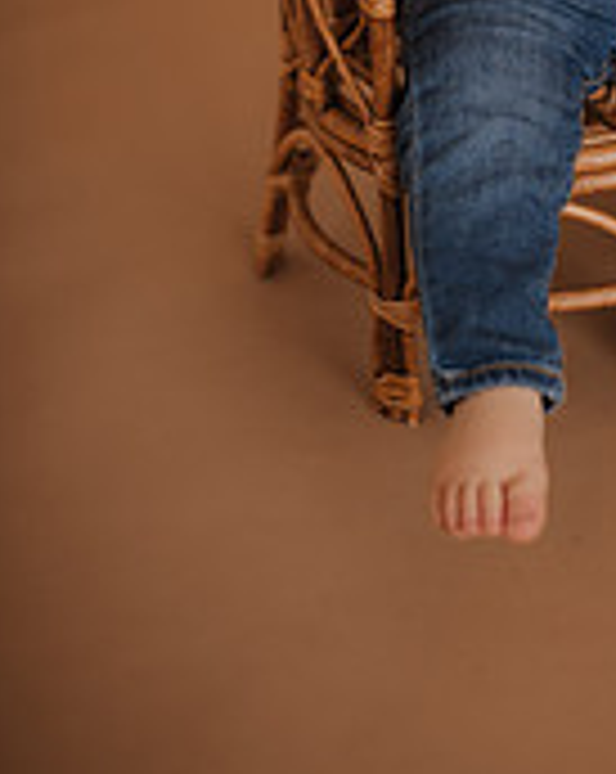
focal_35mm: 86
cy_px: -216
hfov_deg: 17.5
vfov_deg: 20.5
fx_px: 1965
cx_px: 594
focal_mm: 35
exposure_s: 1/200
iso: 200
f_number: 3.2
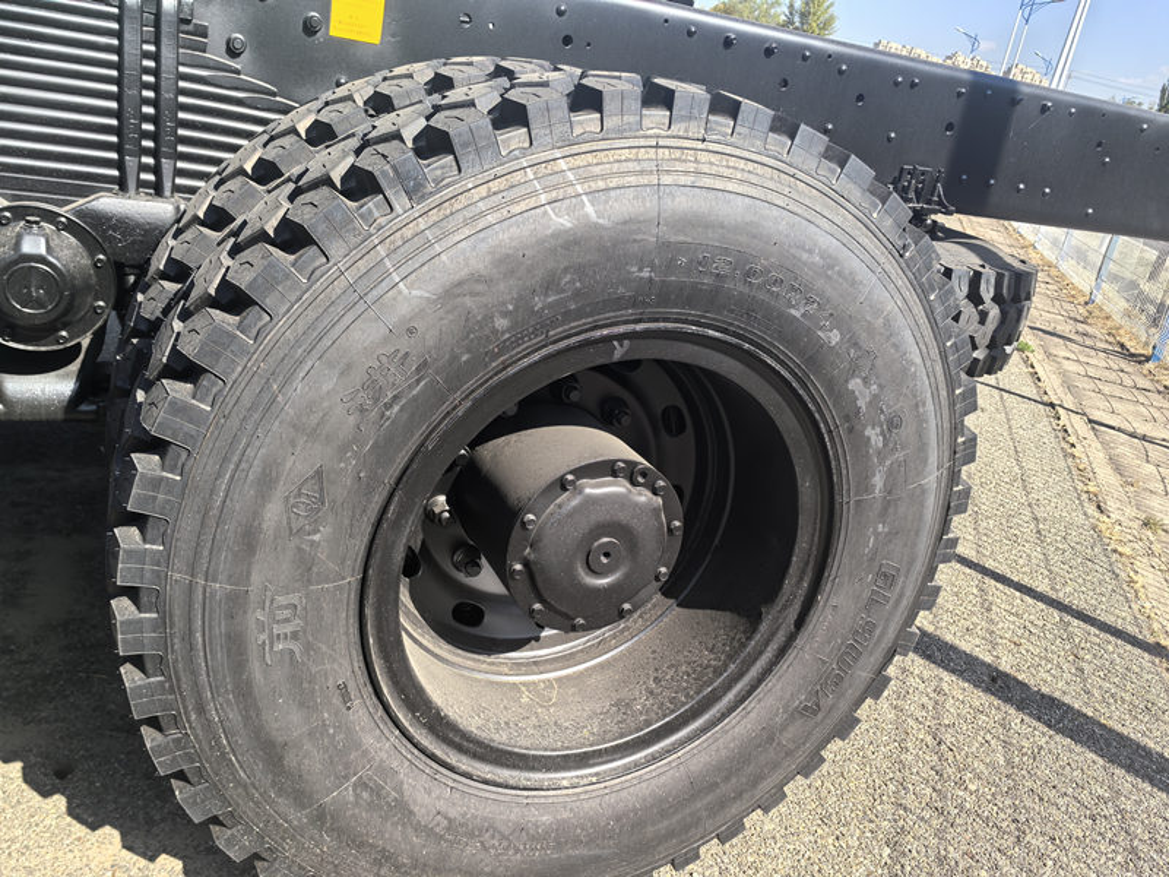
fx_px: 979
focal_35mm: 29
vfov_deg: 48.2
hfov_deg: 61.7
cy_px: 438
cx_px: 584
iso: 50
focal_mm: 5.75
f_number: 2
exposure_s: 1/2353
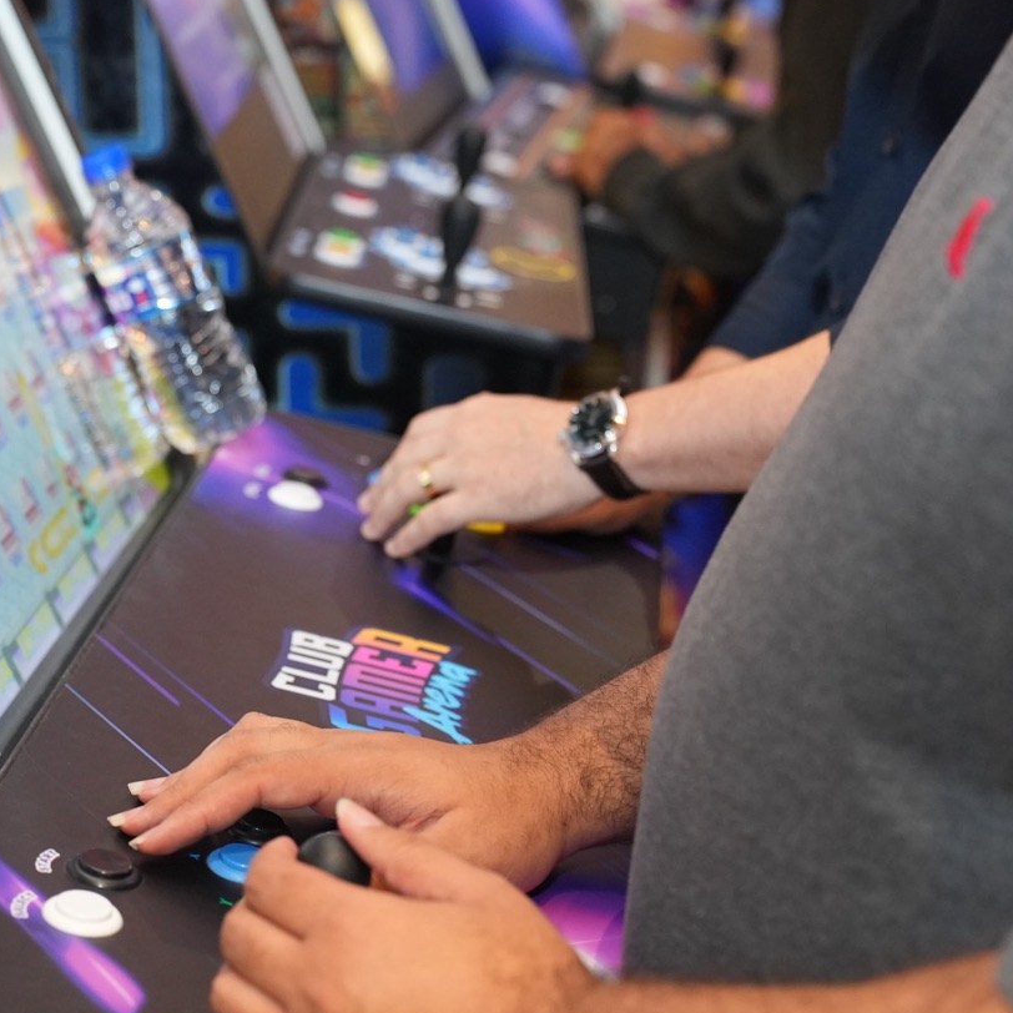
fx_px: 2682
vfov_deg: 21.4
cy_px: 613
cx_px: 420
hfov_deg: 21.4
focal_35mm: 81
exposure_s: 1/160
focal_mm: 43
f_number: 2.8
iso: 2500
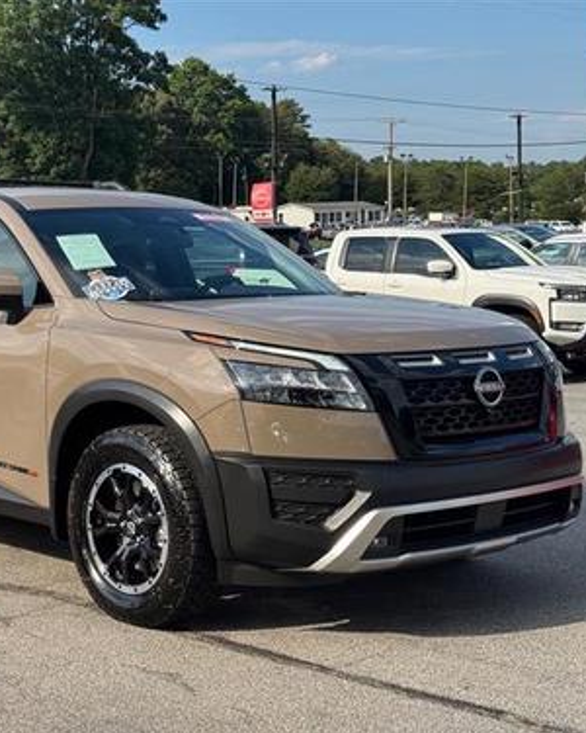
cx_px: 154
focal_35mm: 63
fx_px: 1366
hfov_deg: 24.0
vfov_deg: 30.0
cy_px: 367
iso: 64
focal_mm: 6.76
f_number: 1.78
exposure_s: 1/3257
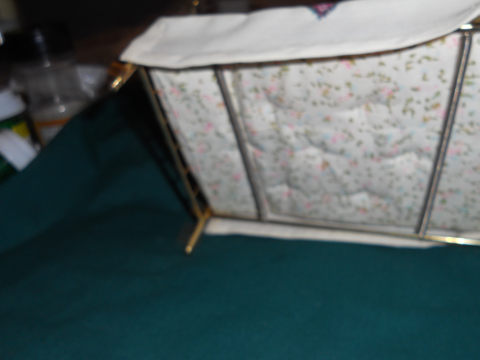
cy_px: 180
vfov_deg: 44.2
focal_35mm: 32
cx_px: 240
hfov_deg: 56.8
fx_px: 444
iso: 80
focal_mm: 5.8
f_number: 8.8
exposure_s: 1/25
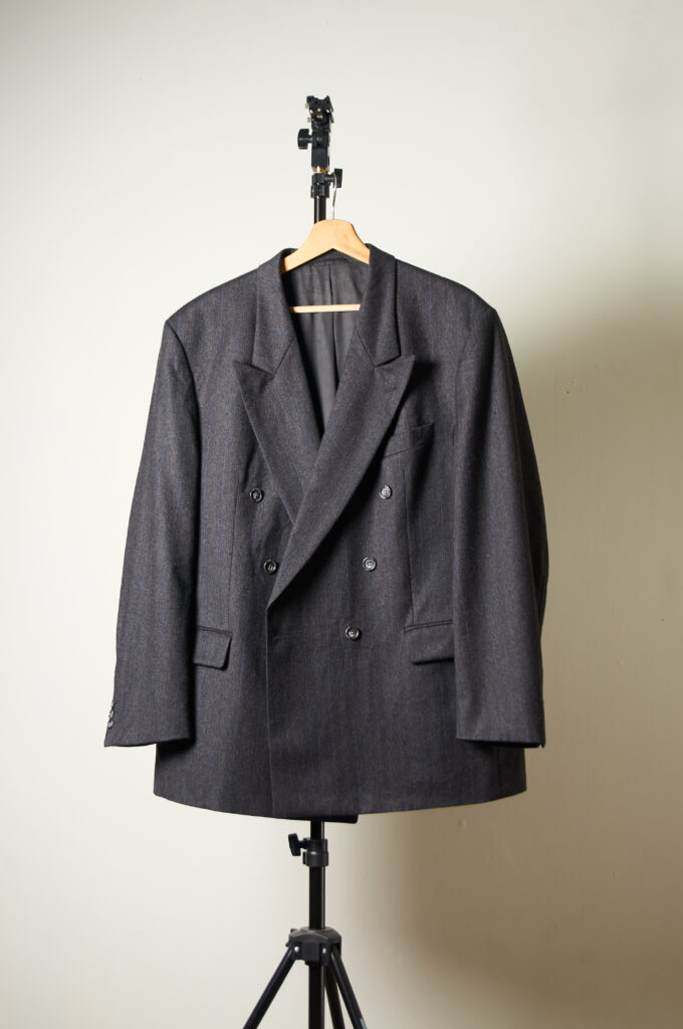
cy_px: 514
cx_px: 342
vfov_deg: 24.6
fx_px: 2354
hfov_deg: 16.5
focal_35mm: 82
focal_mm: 55
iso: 200
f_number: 5.6
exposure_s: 1/125
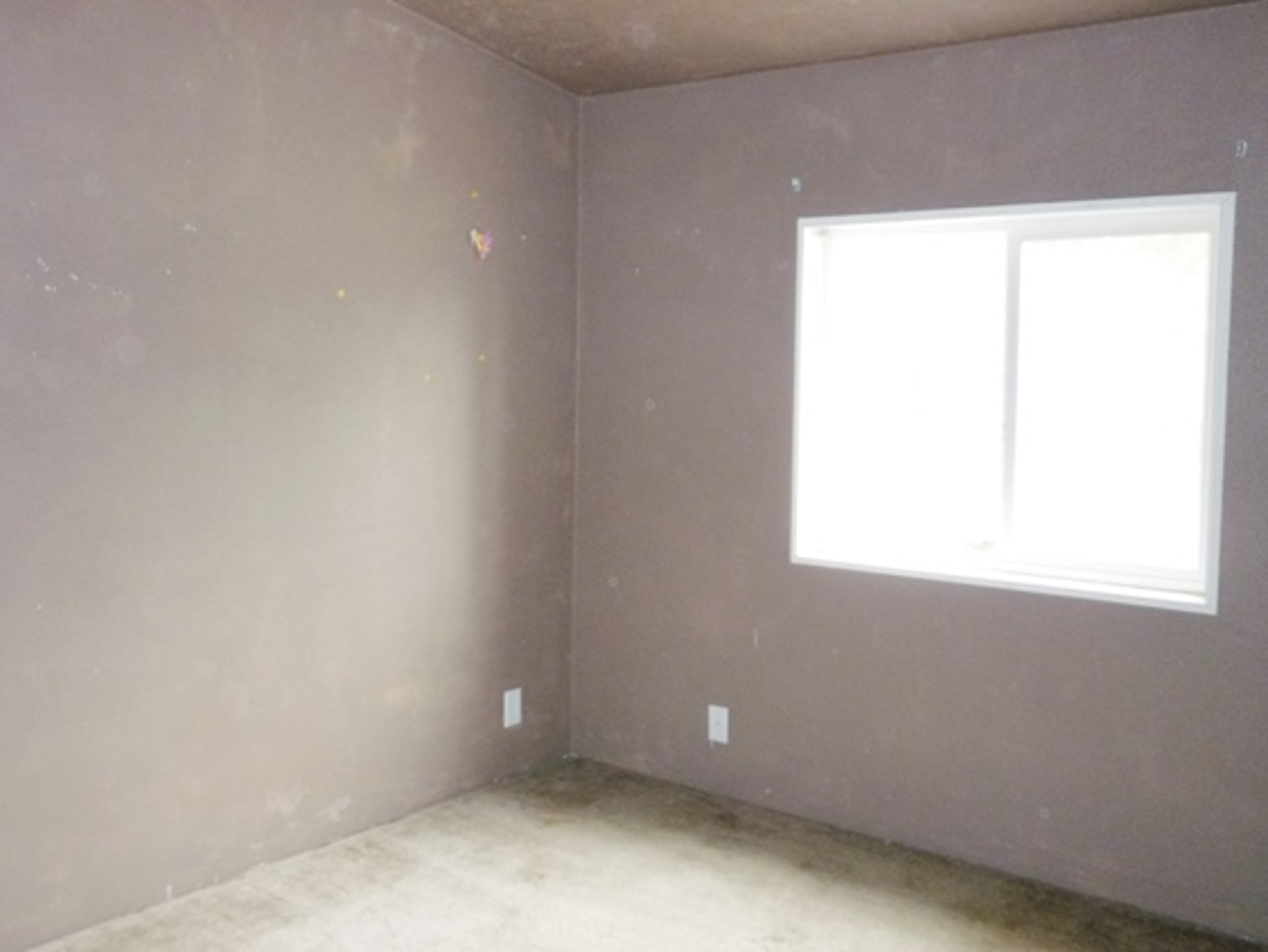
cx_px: 600
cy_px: 449
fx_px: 1209
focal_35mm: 33
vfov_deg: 43.0
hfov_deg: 55.3
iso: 320
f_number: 3.3
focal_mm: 5.2
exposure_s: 1/8
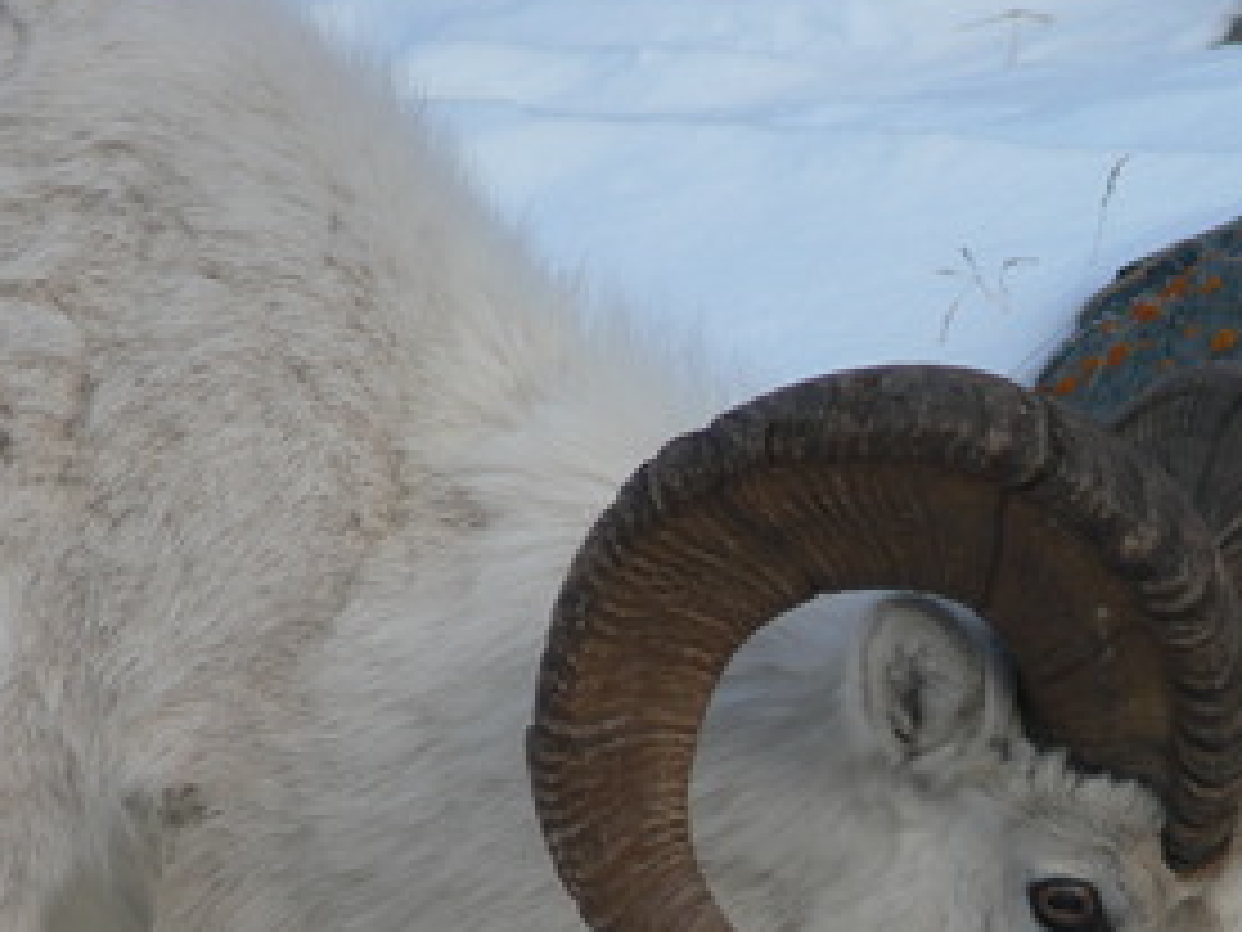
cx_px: 1066
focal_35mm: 761
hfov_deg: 2.6
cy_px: 813
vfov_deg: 2.0
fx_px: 27304
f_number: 4
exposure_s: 1/125
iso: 80
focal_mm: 88.8
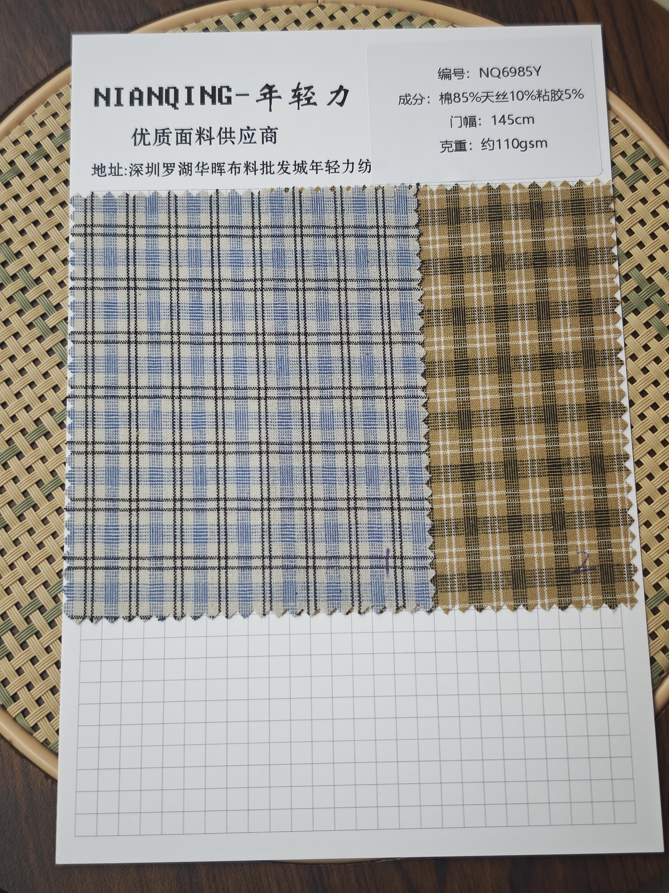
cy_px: 446
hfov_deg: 30.9
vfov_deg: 40.4
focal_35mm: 47
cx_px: 334
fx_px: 1211
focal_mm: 6.68
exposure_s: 1/172
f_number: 1.44
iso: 50
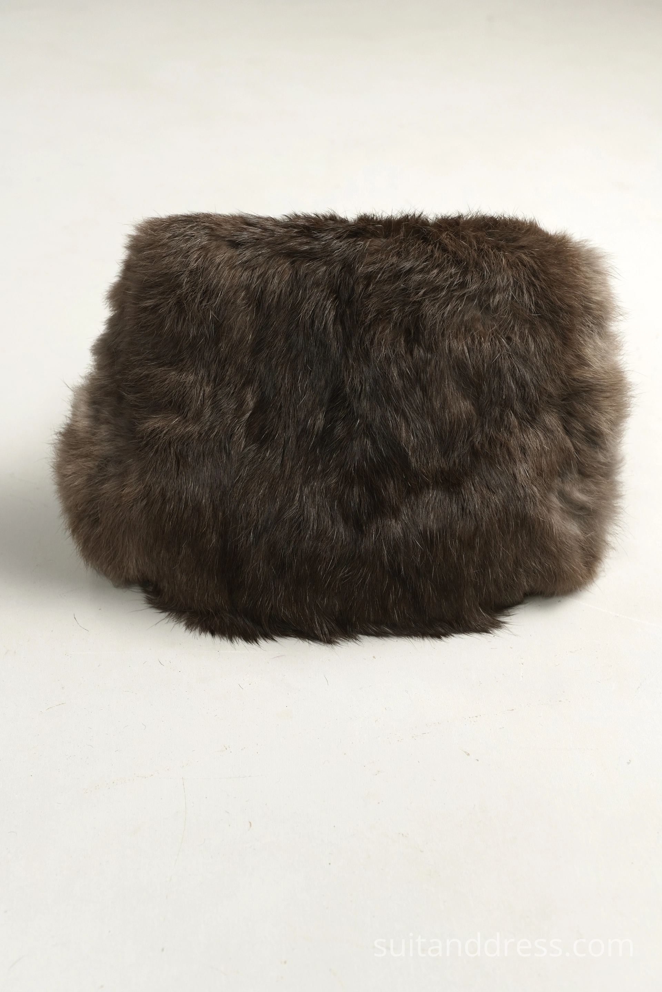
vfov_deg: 41.1
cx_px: 331
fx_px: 1324
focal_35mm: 48
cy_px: 496
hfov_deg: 28.1
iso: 400
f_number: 5
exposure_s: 1/80
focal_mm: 32
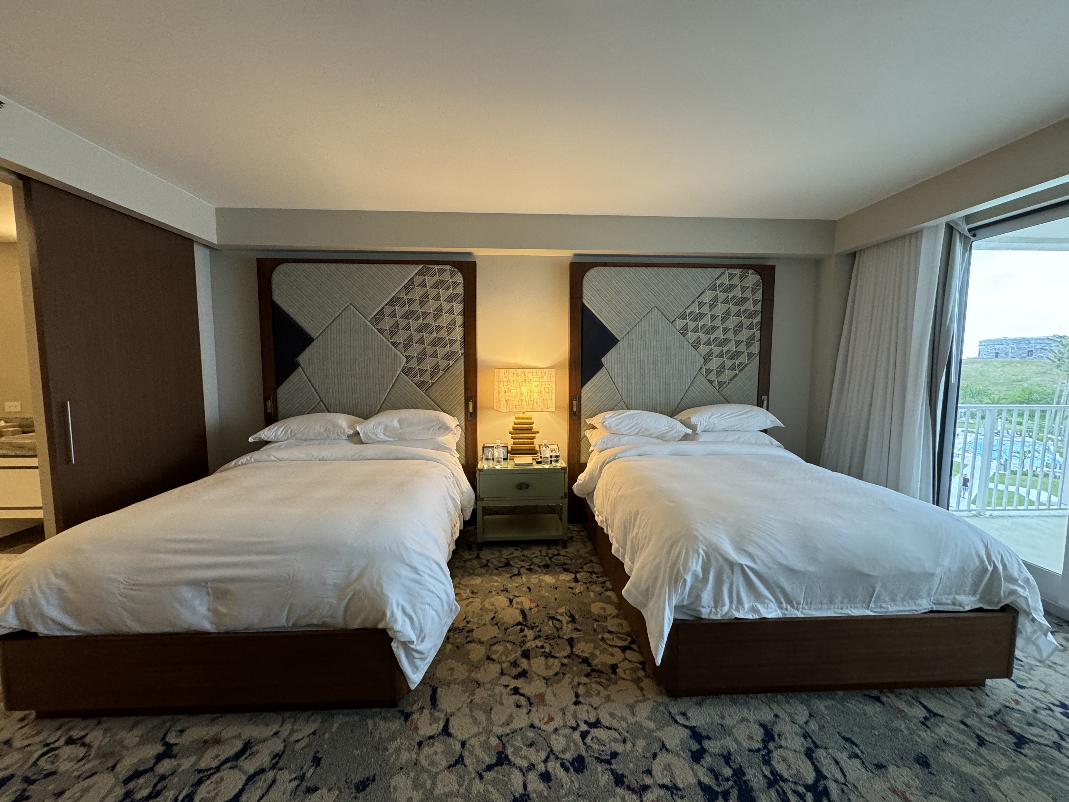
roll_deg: +0.2
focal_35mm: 14
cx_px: 534
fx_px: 432
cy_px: 401
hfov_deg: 102.1
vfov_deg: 85.7
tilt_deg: -5.0
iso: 200
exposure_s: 1/60
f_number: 2.2
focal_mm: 2.22
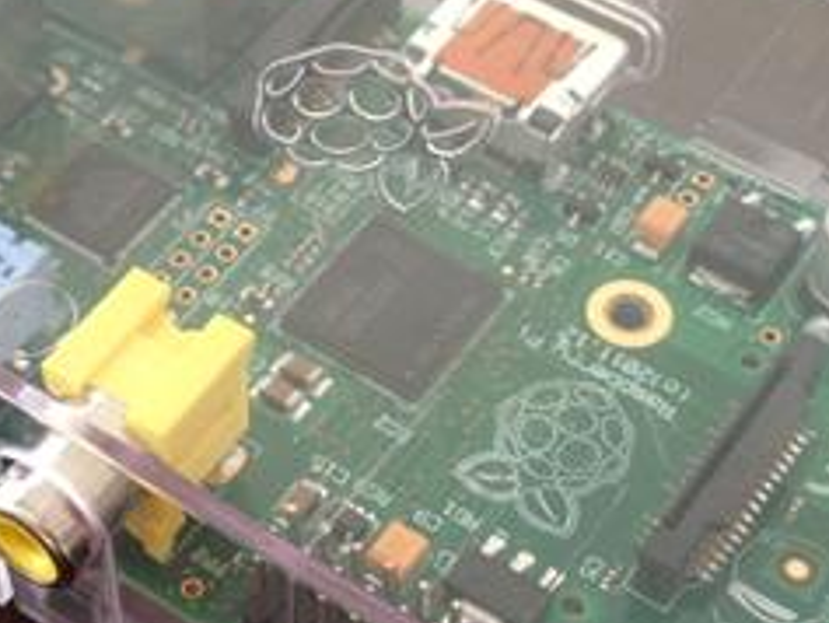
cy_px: 343
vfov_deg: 16.6
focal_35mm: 89
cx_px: 294
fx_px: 2132
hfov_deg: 21.9
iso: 125
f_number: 2.4
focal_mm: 4.13
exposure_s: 1/20
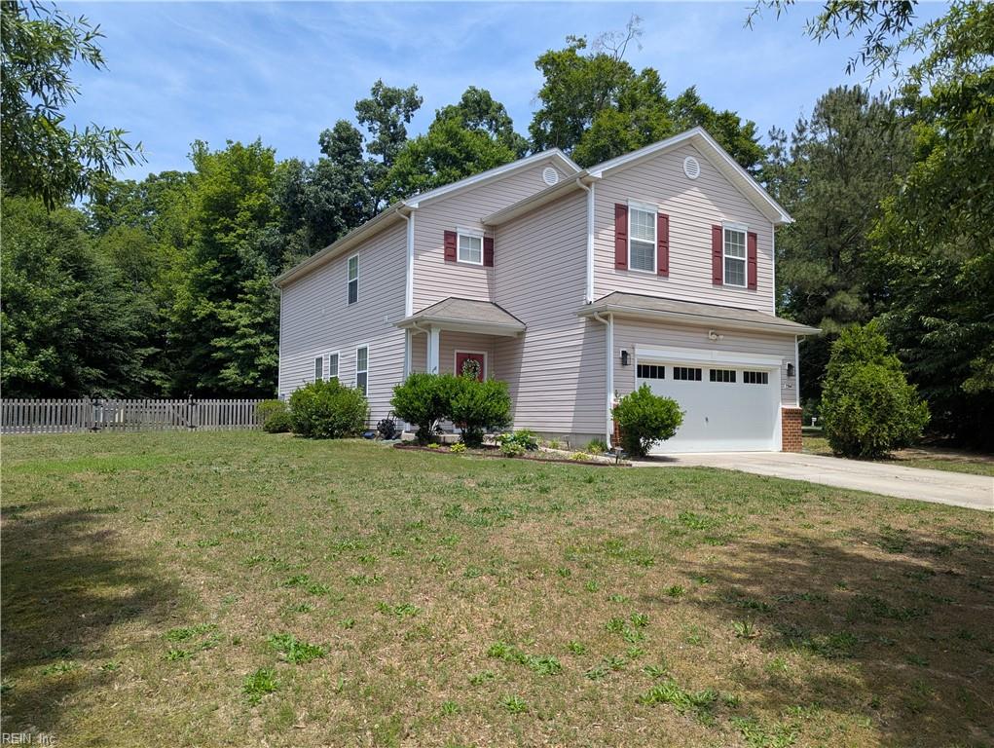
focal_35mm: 24
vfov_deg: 56.9
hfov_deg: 71.5
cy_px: 374
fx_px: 690
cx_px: 497
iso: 43
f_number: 1.85
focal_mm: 6.81
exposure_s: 1/1490
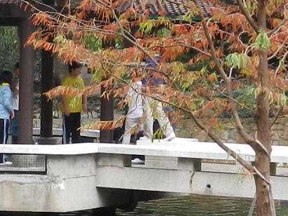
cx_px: 67
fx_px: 940
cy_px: 83
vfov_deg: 13.1
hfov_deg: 17.3
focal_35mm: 113
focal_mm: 5.1
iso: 160
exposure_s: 1/60
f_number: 3.6
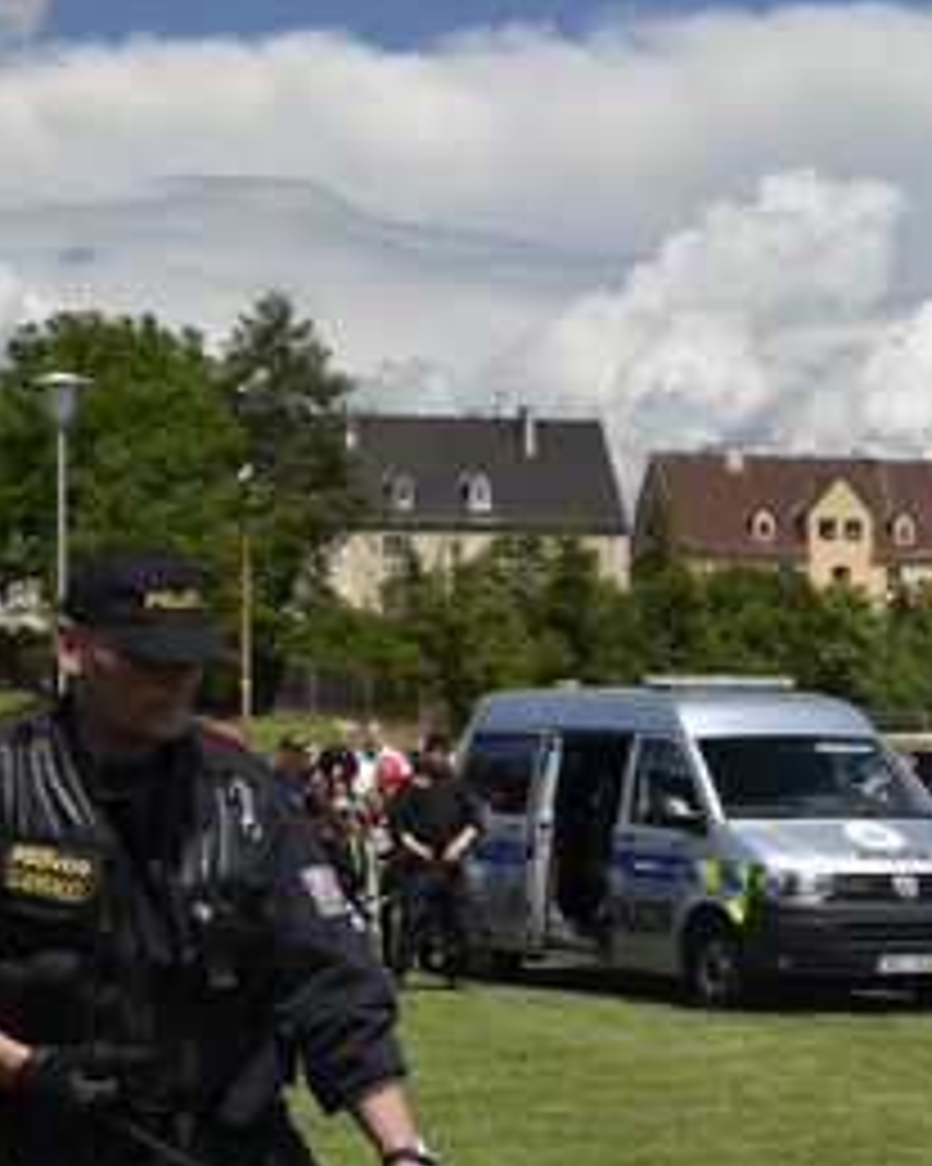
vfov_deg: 17.0
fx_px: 3829
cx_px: 509
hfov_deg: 13.9
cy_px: 1112
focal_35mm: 111
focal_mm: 32
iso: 160
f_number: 8
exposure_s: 1/250
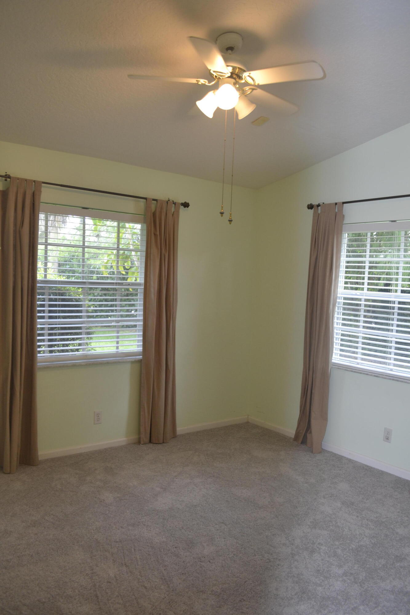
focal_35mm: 27
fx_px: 461
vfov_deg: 67.4
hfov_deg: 47.9
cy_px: 308
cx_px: 205
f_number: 4
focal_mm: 18
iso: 400
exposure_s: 1/80
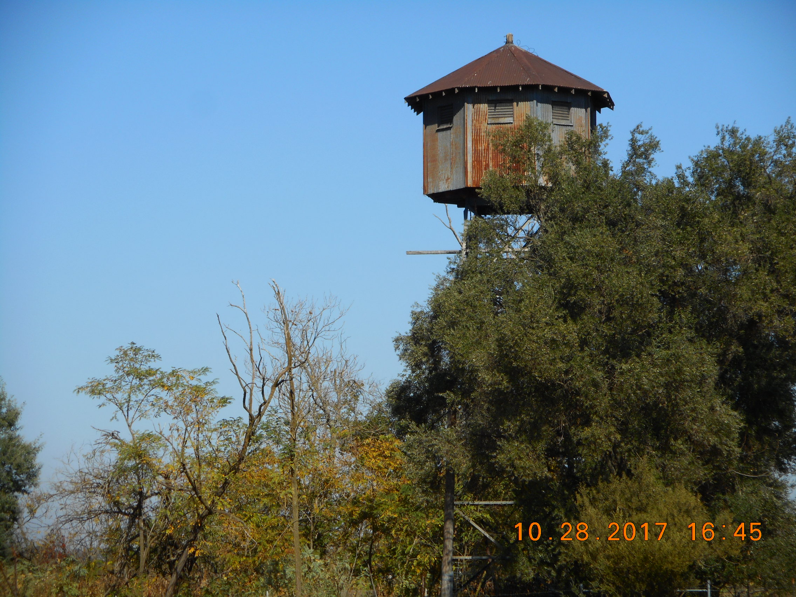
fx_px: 3081
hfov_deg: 14.7
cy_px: 298
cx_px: 398
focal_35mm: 134
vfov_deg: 11.1
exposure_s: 1/400
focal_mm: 23.9
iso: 80
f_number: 6.1
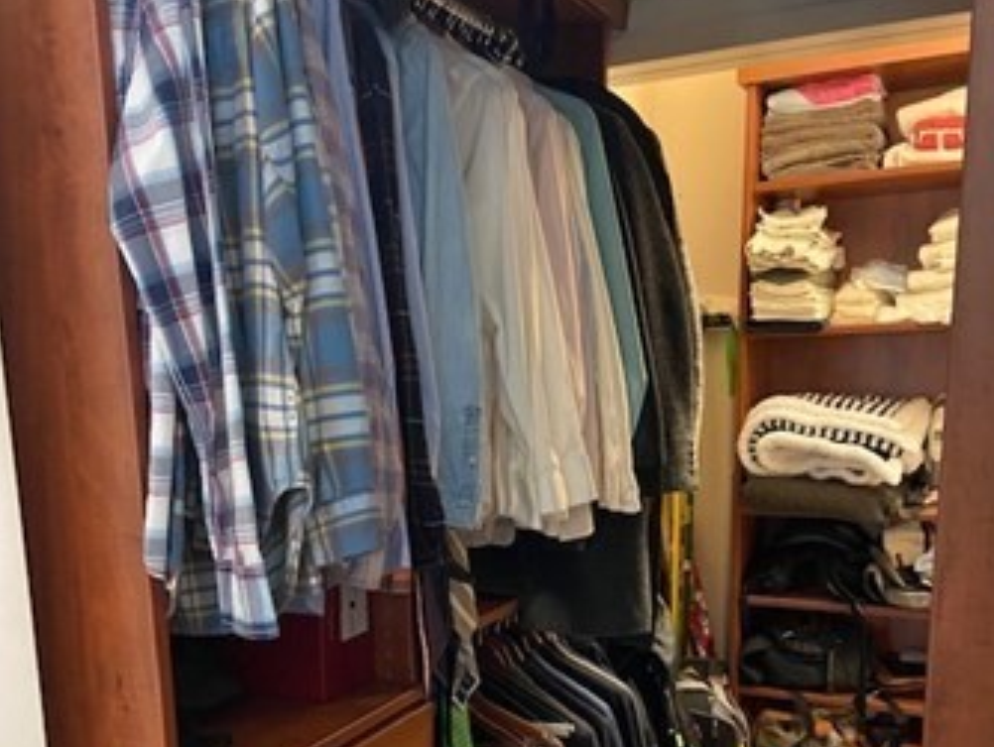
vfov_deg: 39.7
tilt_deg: -10.5
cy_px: 554
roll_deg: +1.3
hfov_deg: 52.6
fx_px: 1006
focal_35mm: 35
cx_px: 497
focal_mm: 4.25
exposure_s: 1/30
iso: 800
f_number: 1.8
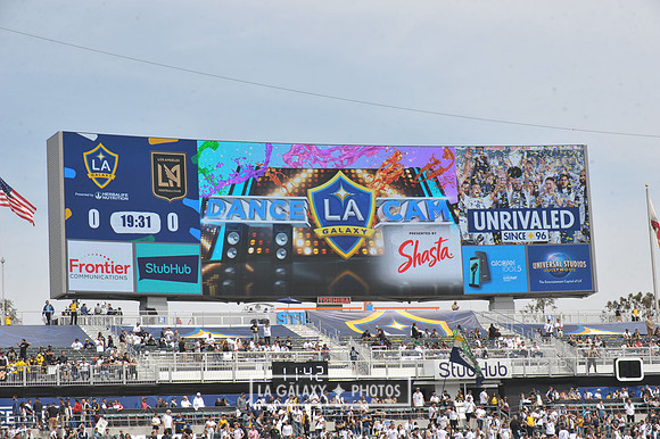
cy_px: 220
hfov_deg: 20.0
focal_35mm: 102
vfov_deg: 13.4
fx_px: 1869
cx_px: 330
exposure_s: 1/400
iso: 250
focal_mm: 102
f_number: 10
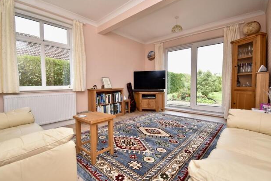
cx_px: 133
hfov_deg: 96.7
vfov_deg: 73.8
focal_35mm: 16
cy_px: 91
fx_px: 120
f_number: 5
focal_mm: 10
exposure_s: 1/125
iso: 200
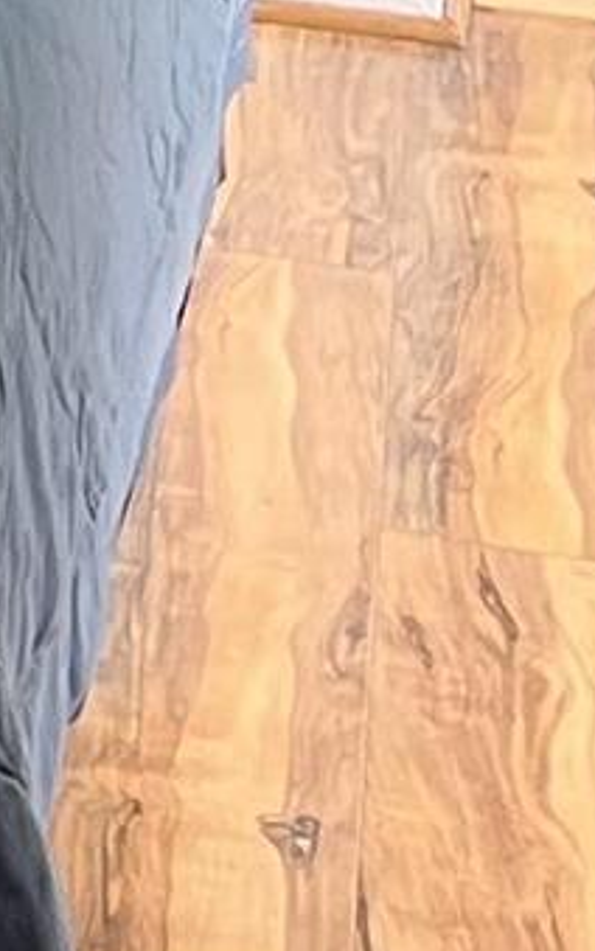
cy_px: -1083
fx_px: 6484
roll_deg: +1.9
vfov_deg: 7.9
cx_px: -2641
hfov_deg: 4.4
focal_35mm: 250
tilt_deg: -5.6
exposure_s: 1/60
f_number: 1.5
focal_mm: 5.7
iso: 80
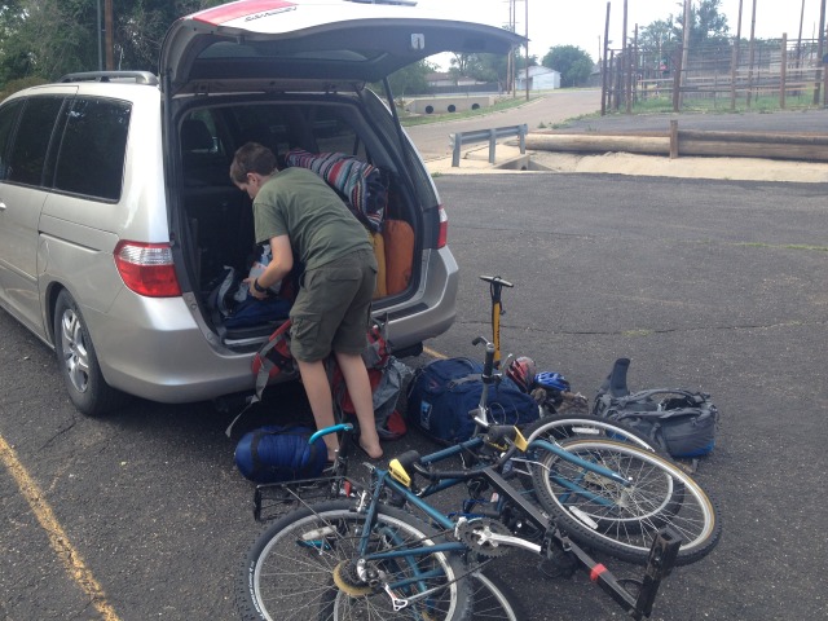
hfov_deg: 52.6
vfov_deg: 40.7
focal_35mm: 35
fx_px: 837
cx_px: 414
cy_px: 310
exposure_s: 1/378
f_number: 2.4
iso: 50
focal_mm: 4.28
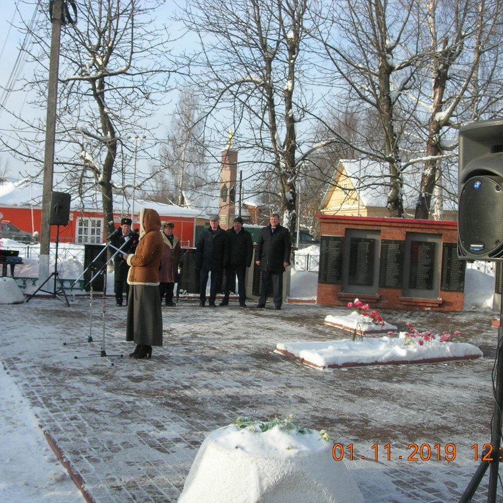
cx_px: 235
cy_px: 252
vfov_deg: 37.6
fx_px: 740
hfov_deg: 37.5
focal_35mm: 45
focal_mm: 7.8
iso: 64
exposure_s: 1/332
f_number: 4.8
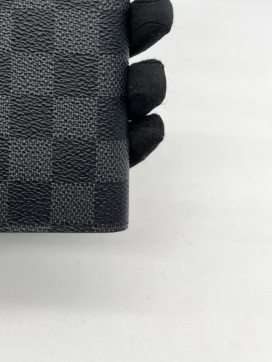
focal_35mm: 49
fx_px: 513
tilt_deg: -42.2
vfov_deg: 37.2
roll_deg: -1.5
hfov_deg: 28.4
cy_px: 61
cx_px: 19
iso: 32
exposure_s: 1/131
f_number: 1.5
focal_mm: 5.7
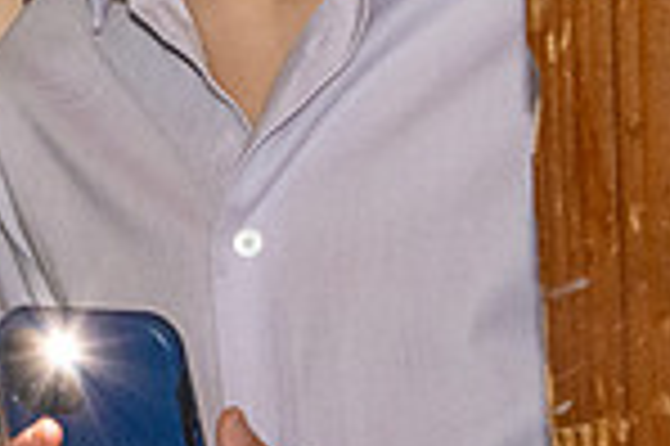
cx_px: -459
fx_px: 8161
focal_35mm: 439
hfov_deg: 4.7
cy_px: -385
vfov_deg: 3.1
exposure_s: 1/160
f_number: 9
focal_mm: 75
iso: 4000
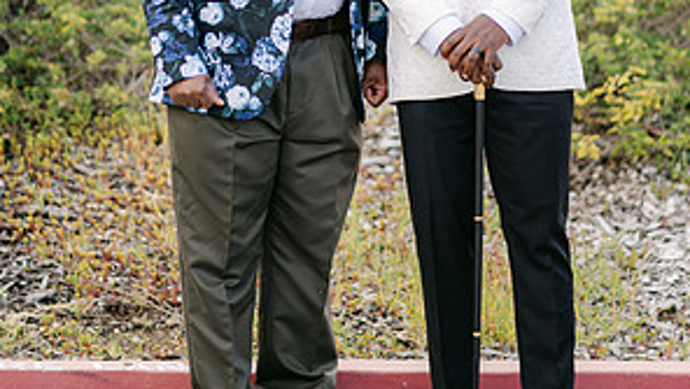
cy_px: 2
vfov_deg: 9.0
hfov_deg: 15.9
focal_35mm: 135
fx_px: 2472
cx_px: 346
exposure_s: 1/2000
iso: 100
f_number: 2
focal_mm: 85
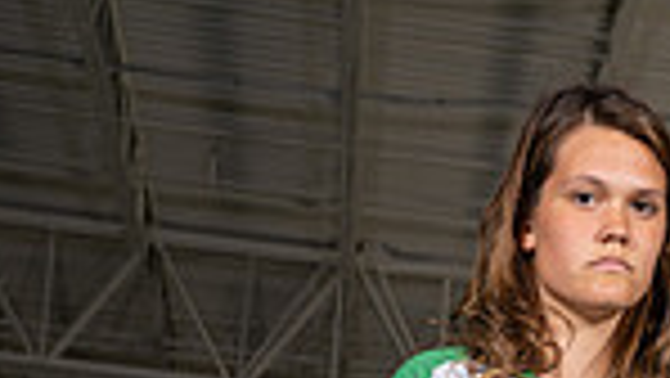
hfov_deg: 17.4
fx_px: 2186
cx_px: 477
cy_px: 968
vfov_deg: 8.8
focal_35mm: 123
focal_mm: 39
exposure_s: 1/200
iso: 200
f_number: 5.6
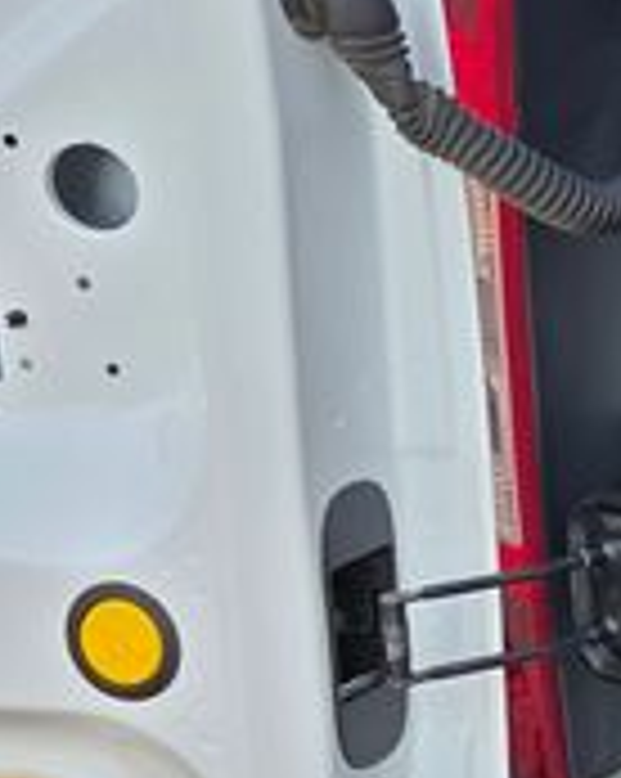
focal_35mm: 133
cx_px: 1935
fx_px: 3061
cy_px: 319
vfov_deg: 14.5
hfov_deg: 9.1
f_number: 1.7
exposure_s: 1/180
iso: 20
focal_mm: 6.3
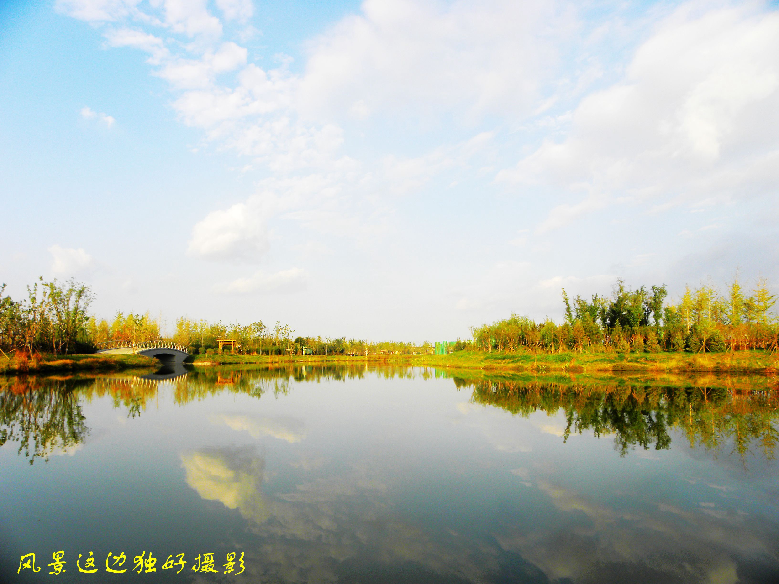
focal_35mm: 26
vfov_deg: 53.1
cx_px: 390
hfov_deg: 67.3
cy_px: 292
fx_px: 585
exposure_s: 1/279
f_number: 5
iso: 64
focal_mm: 4.6
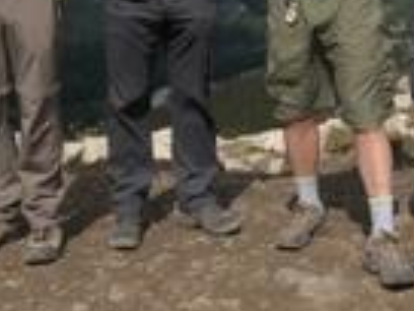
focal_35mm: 85
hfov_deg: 22.9
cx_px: 295
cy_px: -175
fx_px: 1017
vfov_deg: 15.8
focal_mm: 8.8
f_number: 4.5
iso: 125
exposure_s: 1/1600
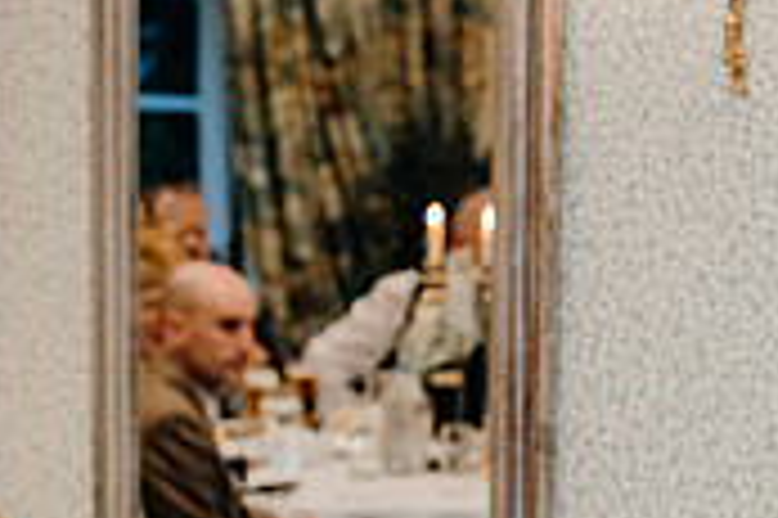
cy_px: 813
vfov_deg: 6.8
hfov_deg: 10.4
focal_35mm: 198
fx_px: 4275
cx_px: 544
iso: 2500
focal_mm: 59
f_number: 3.5
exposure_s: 1/160
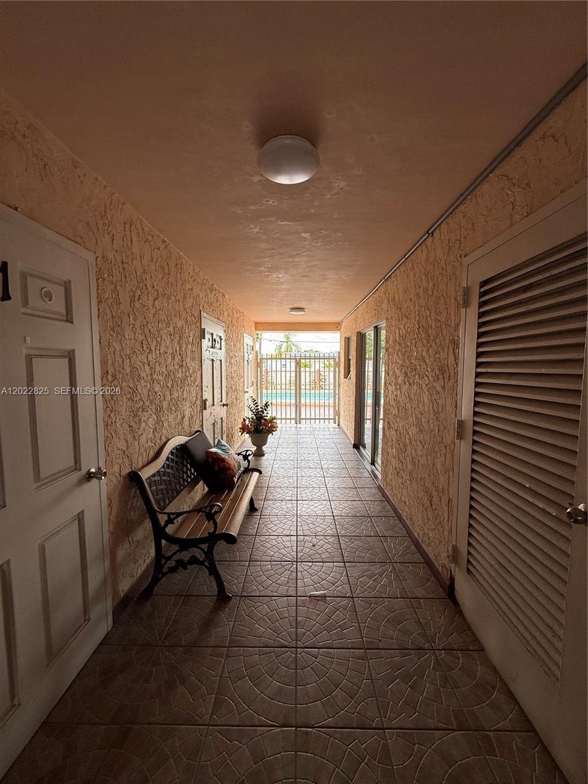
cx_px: 294
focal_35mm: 14
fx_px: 317
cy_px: 392
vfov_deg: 102.1
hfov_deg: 85.7
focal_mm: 2.22
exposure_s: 1/140
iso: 64
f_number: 2.2
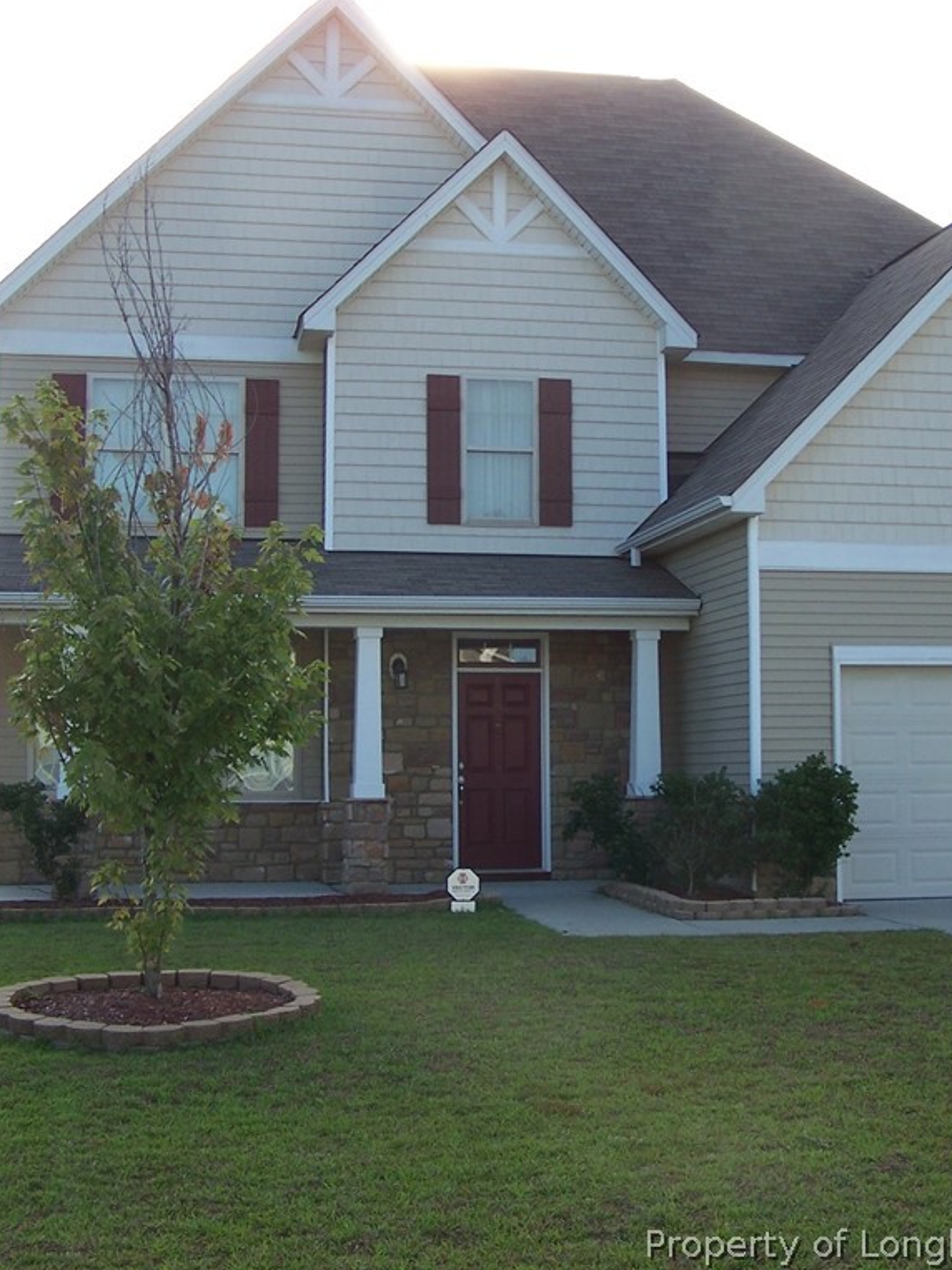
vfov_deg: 37.5
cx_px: 602
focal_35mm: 51
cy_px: 633
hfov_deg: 28.4
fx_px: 1871
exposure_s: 1/500
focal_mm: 6.3
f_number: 2.8
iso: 80
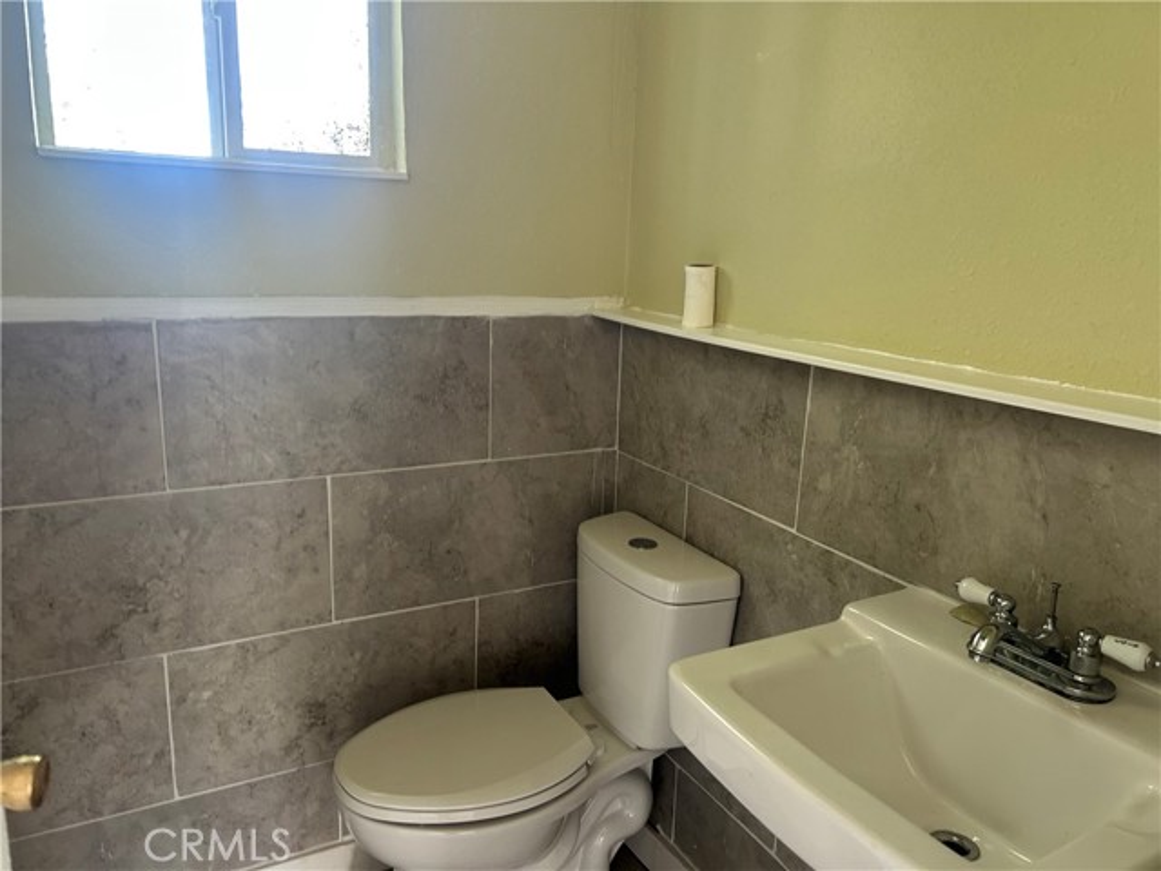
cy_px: 436
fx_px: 872
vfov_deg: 53.1
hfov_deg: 67.3
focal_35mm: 26
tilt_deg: -11.7
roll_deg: -1.5
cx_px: 580
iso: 160
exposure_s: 1/60
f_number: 1.5
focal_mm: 5.7
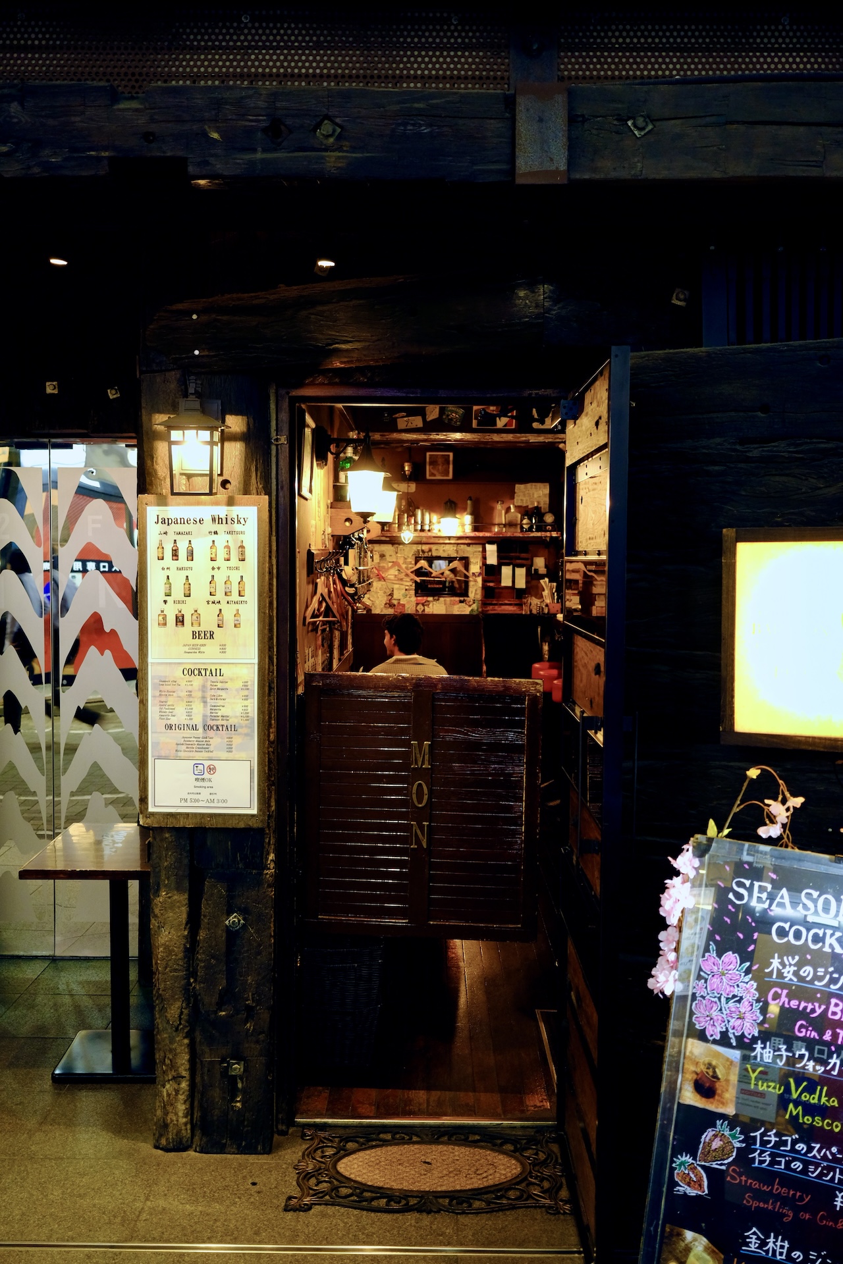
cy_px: 632
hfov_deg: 37.9
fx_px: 1229
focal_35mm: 35
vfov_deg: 54.4
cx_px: 422
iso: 800
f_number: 2.8
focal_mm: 23
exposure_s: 1/30
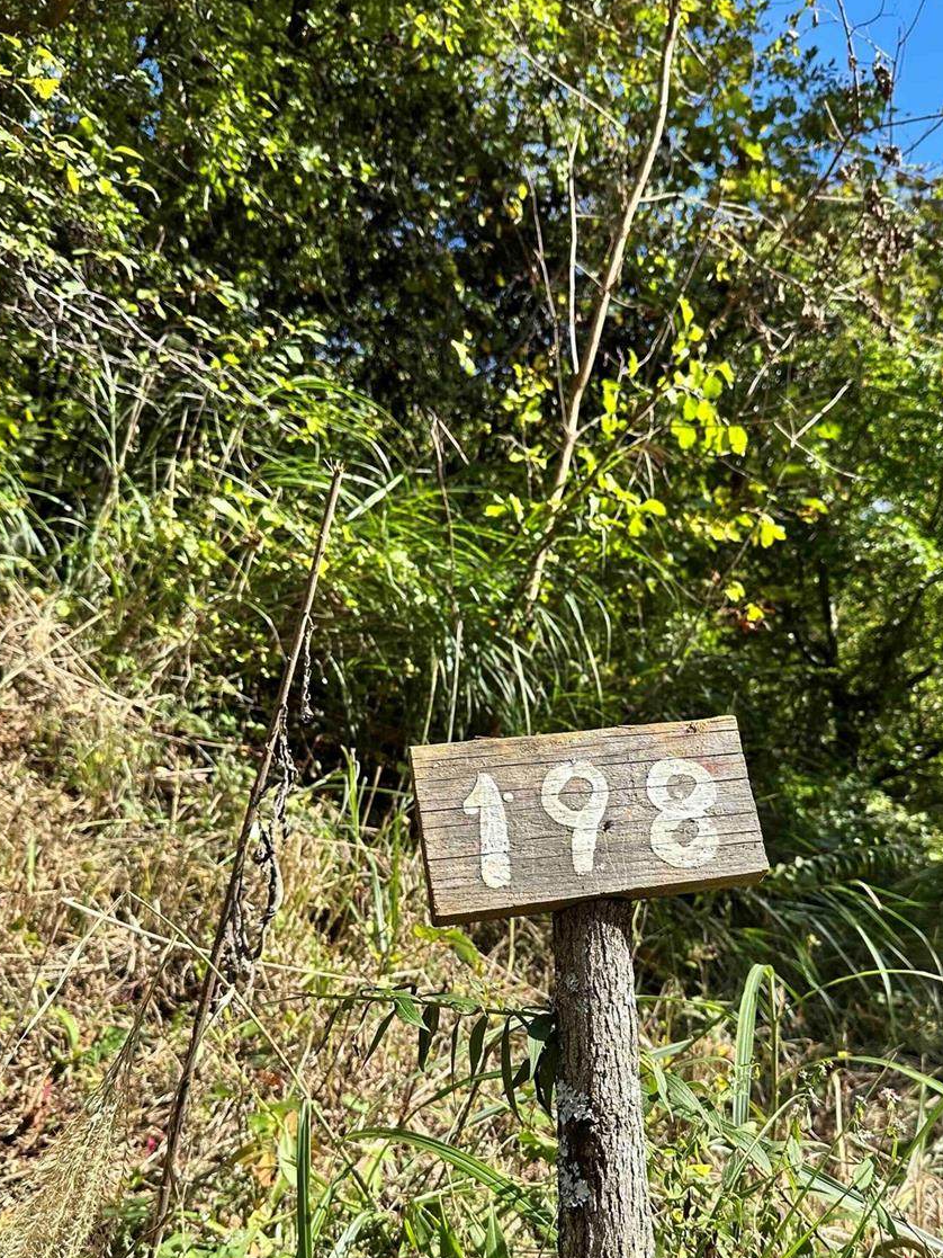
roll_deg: +0.7
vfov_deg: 54.9
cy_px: 766
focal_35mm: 33
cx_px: 559
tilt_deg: +10.6
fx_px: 1198
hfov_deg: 42.8
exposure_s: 1/1453
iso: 80
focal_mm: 6.86
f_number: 1.78
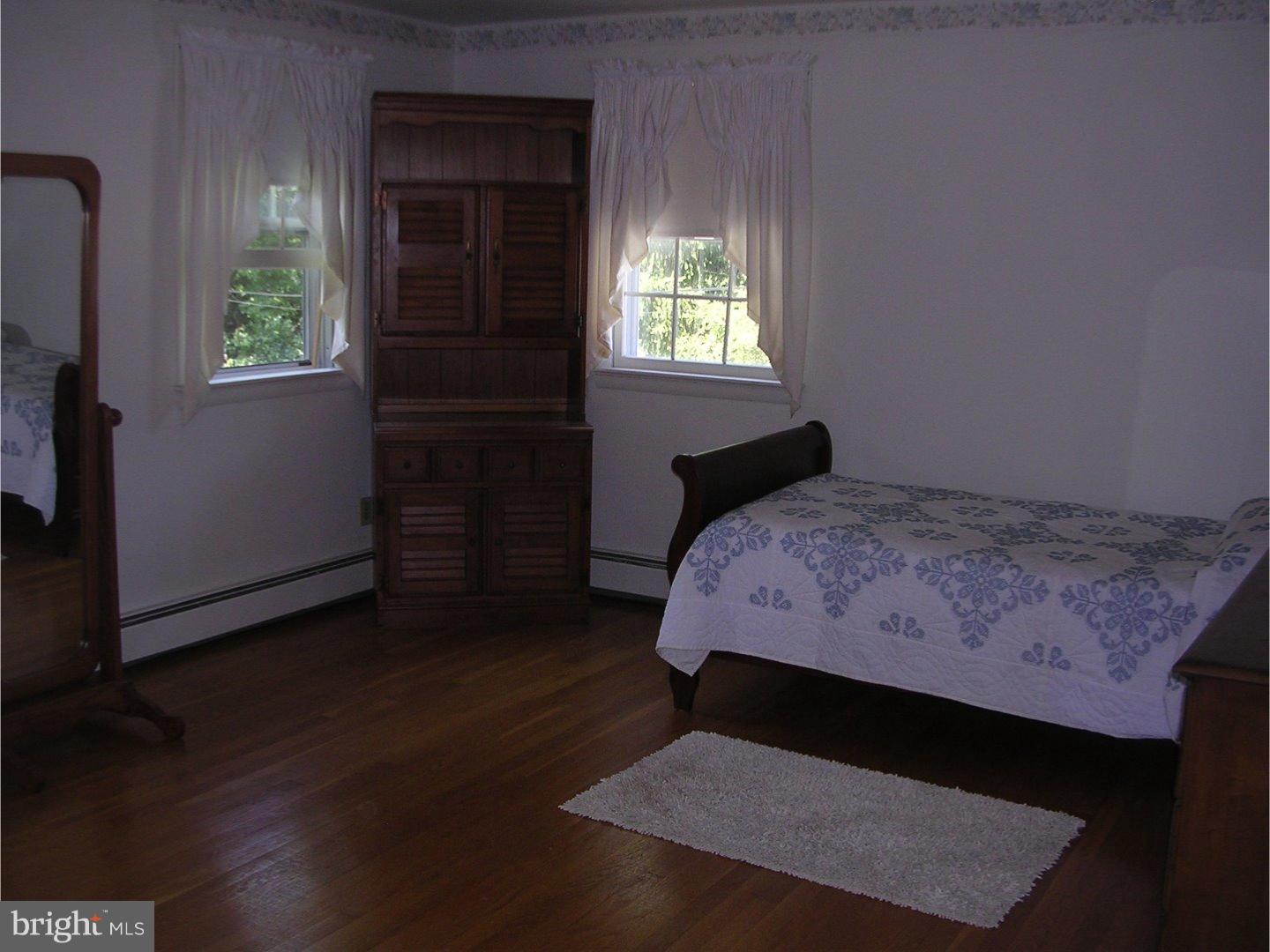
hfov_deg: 49.0
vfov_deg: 37.7
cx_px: 635
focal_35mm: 38
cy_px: 476
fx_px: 1394
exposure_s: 1/60.1
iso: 107
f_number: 2.8
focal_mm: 5.8
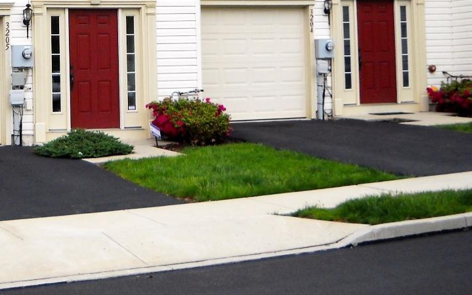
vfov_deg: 14.6
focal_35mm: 87
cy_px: -39
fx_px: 1120
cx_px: 66
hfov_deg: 23.3
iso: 64
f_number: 5.5
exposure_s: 1/218
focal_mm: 6.72
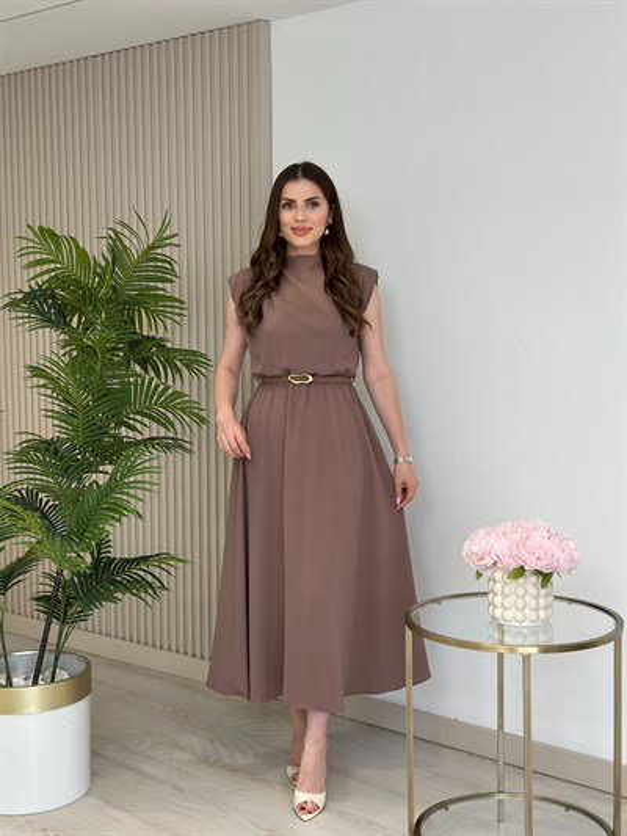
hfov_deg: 30.3
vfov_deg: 39.6
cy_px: 418
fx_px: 1159
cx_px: 314
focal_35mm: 48
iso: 80
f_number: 1.78
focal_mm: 6.86
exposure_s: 1/281
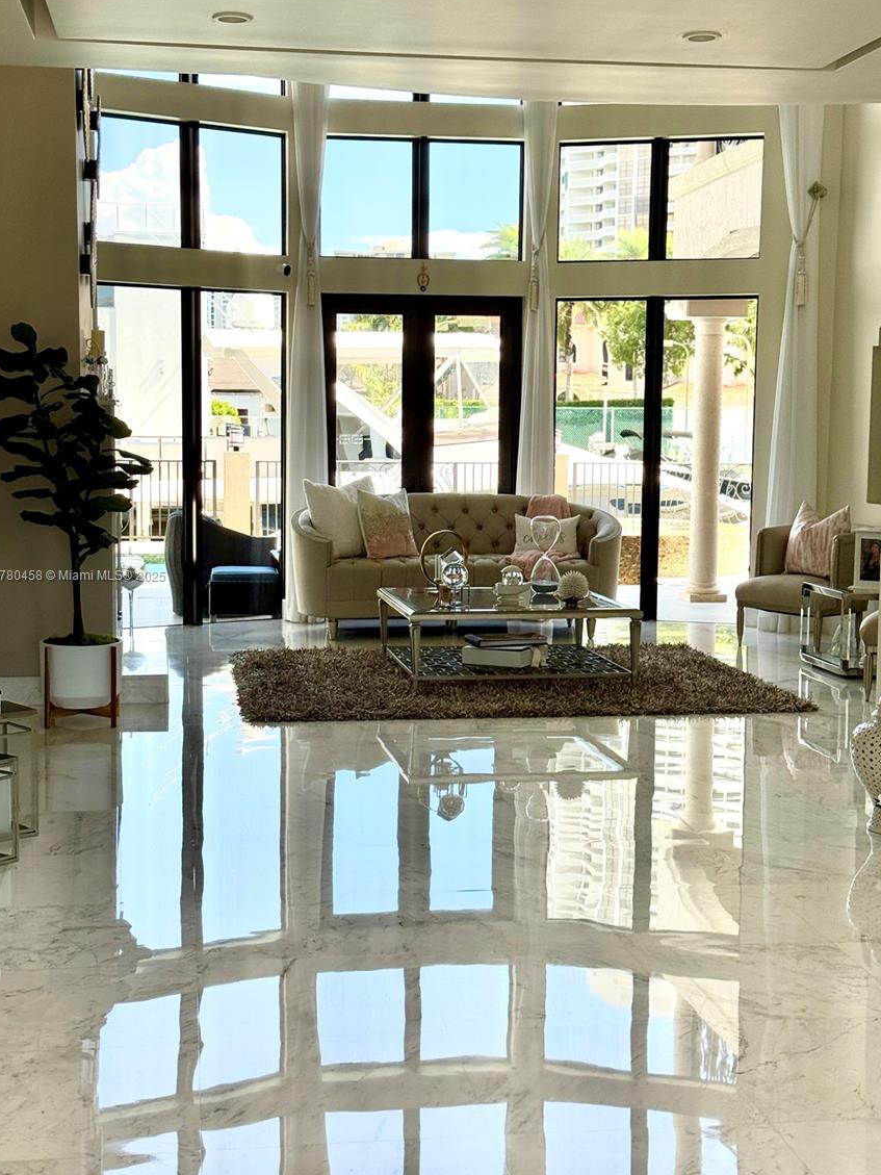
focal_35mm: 51
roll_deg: +0.0
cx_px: 442
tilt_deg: -3.6
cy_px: 577
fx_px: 1730
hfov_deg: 28.6
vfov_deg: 37.5
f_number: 1.78
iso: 80
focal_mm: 6.76
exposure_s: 1/928
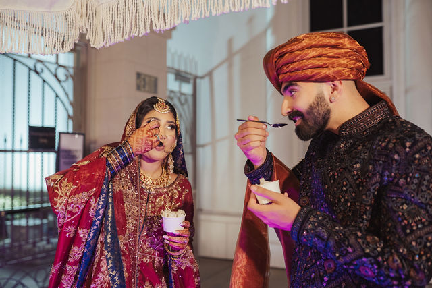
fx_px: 424
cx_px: 215
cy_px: 144
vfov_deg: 37.6
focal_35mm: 35
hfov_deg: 54.0
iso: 1250
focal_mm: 35
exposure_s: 1/160
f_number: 2.2
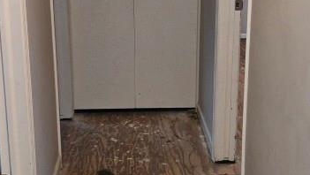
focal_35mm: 73
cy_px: 92
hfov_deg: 28.9
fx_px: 600
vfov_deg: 16.6
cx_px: 190
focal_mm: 5.4
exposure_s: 1/30
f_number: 1.8
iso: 100
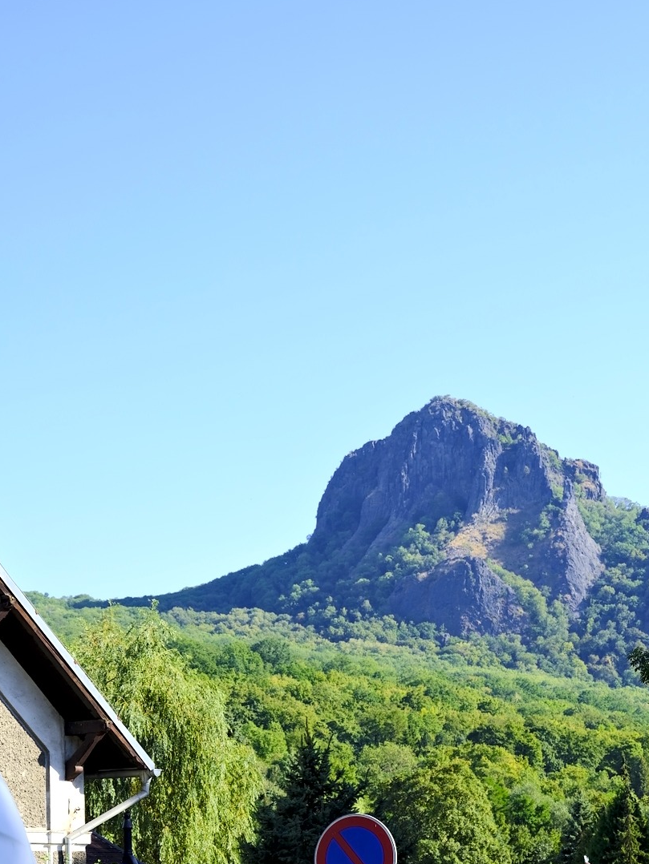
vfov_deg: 18.9
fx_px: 2549
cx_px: 522
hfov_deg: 14.4
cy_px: 777
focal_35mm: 102
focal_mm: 70
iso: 125
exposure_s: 1/210
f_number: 5.6
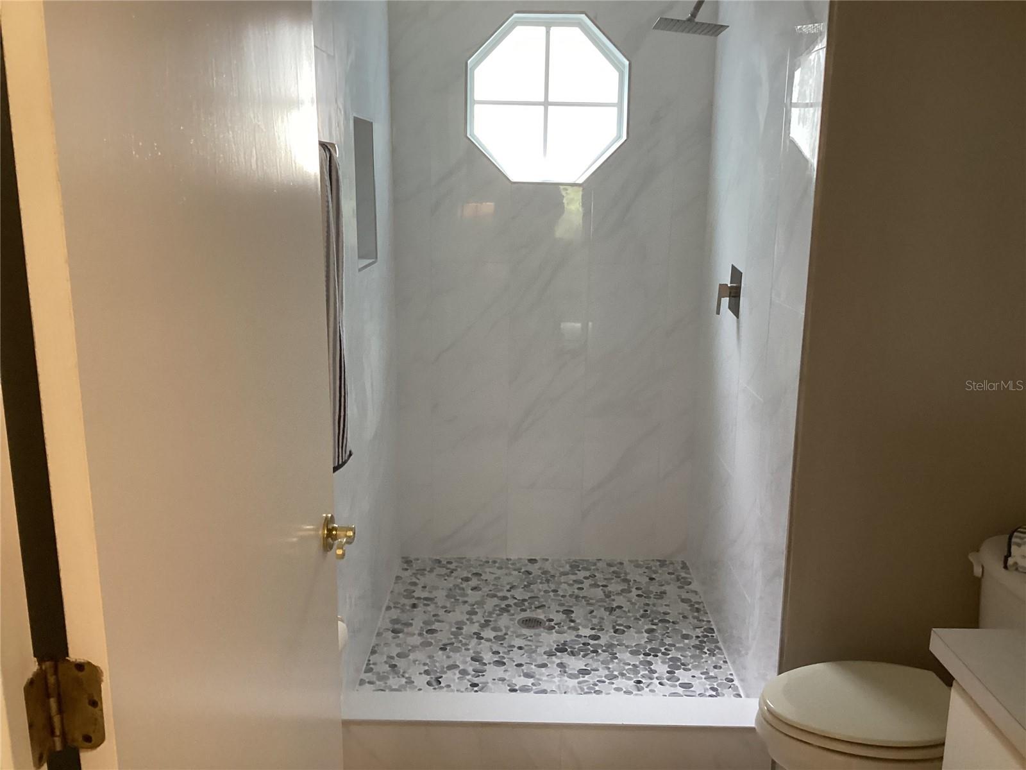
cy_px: 385
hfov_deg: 58.4
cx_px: 513
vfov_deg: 45.4
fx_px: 919
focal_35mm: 31
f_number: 2.4
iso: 250
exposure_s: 1/40
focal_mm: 3.3
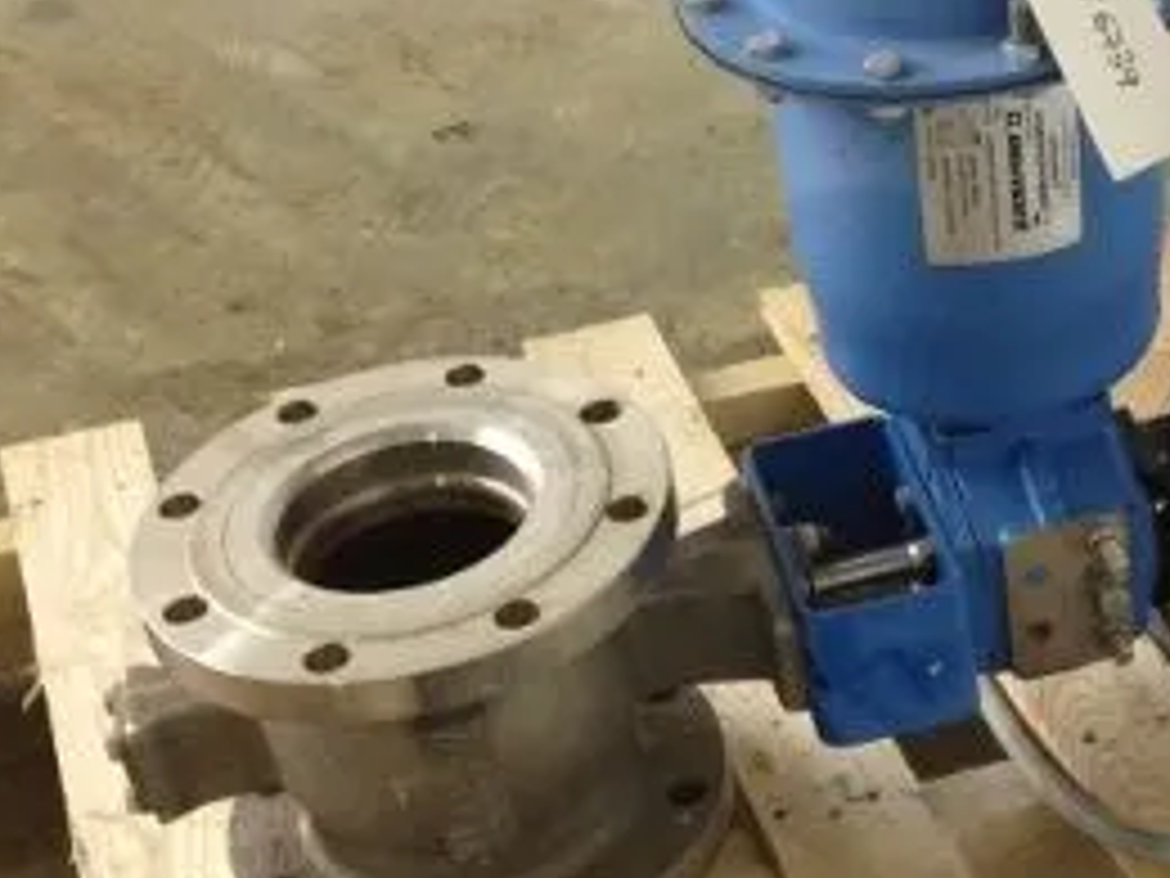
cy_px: 576
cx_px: 828
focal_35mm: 86
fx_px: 2907
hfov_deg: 22.6
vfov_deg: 17.1
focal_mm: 4.28
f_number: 2.4
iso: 200
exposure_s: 1/20
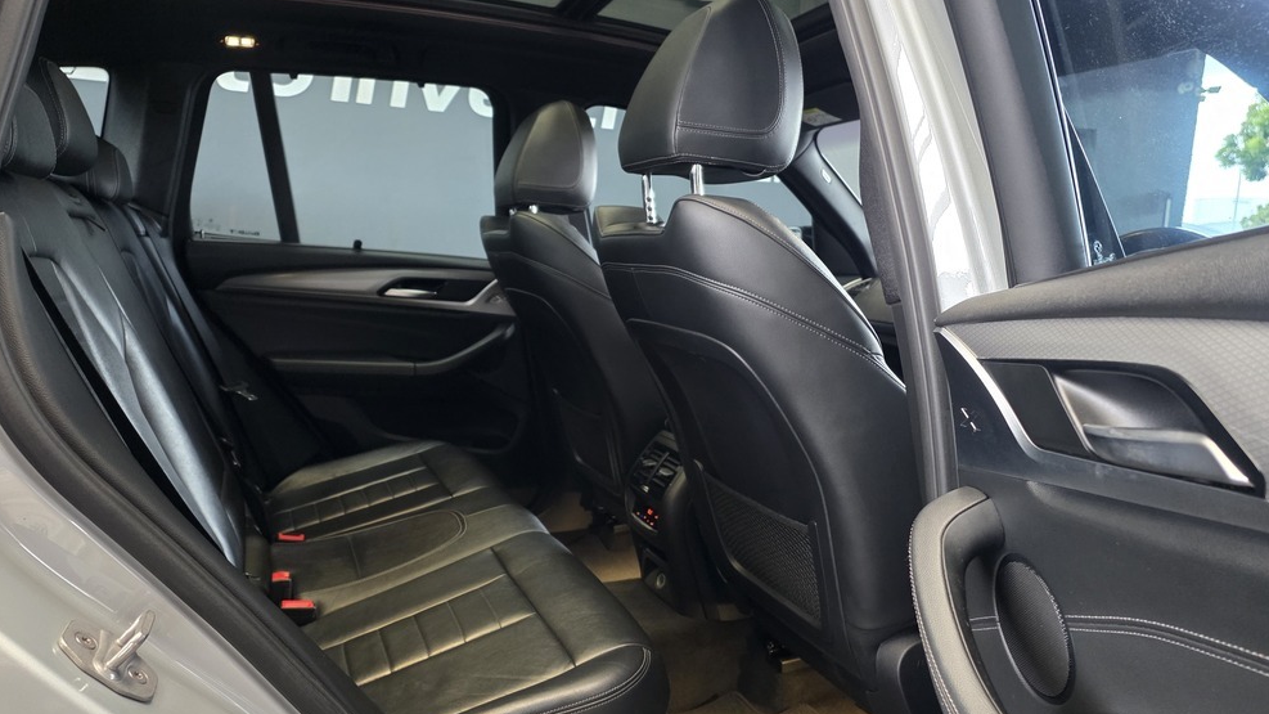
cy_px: 391
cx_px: 613
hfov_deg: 71.9
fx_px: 875
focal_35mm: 26
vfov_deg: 44.3
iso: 1250
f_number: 1.7
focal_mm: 6.25
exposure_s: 1/50
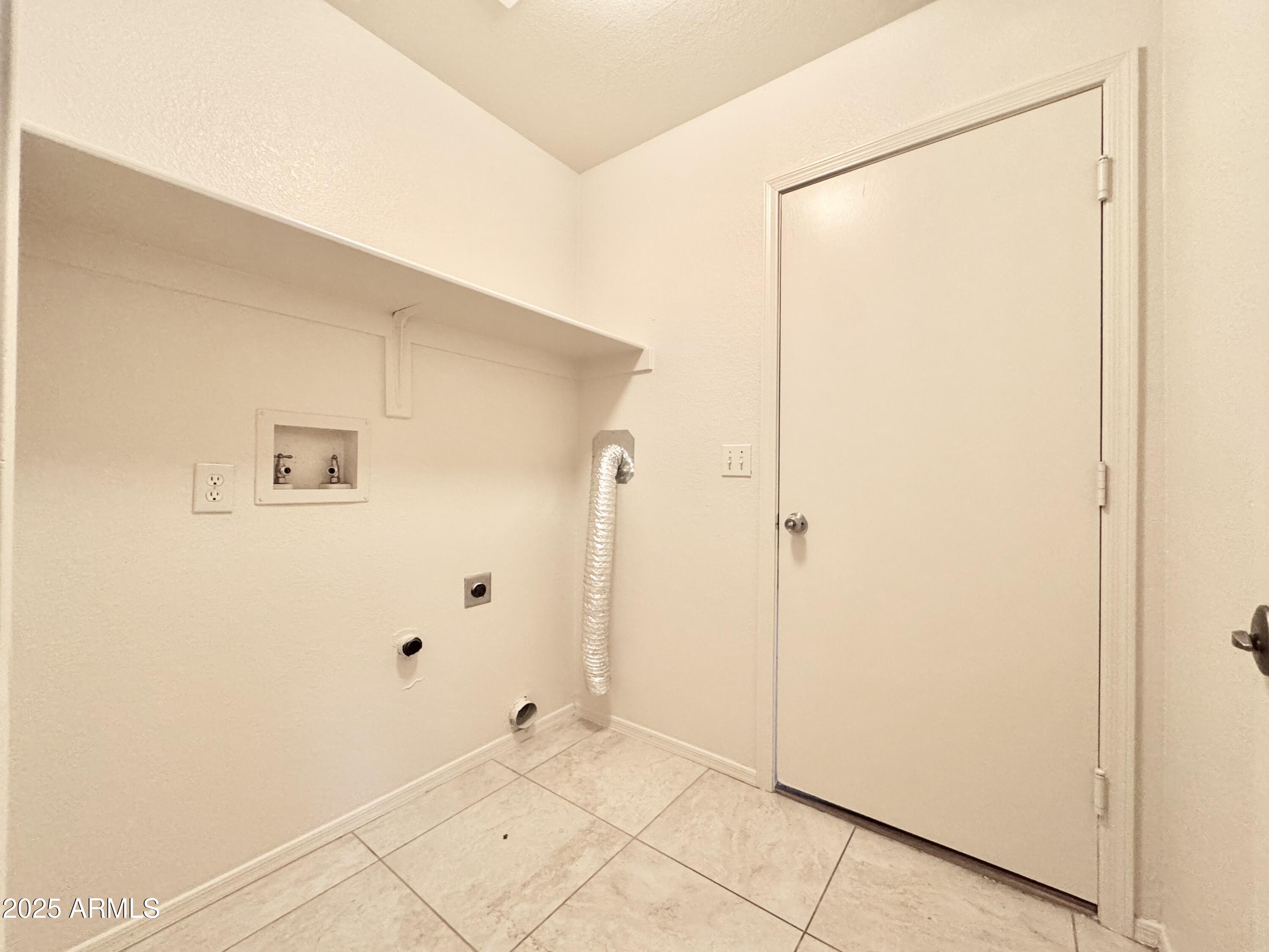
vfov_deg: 85.7
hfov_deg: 102.1
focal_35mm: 14
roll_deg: -0.7
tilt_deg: +0.0
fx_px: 513
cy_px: 476
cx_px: 634
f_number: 2.2
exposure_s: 1/60
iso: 500
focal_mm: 2.22
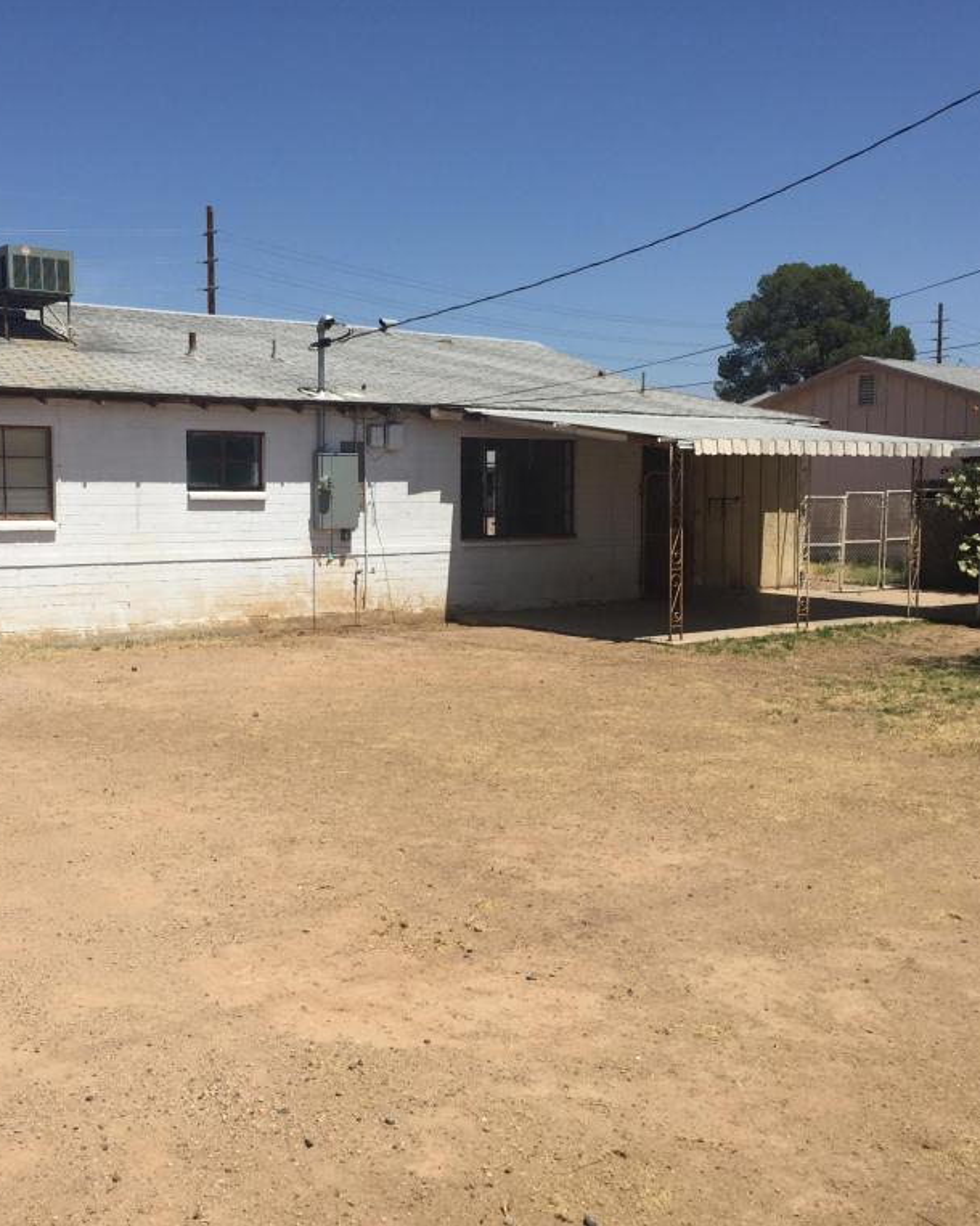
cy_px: 611
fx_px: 1378
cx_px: 361
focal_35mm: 38
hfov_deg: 38.9
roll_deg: +0.3
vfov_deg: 47.9
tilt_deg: -4.4
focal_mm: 4.15
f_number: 2.2
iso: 32
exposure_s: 1/3968
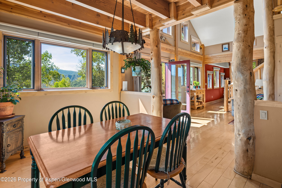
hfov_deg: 93.3
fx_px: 133
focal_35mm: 17
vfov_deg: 70.4
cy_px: 94
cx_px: 141
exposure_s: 1/5
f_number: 7.1
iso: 125
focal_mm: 17
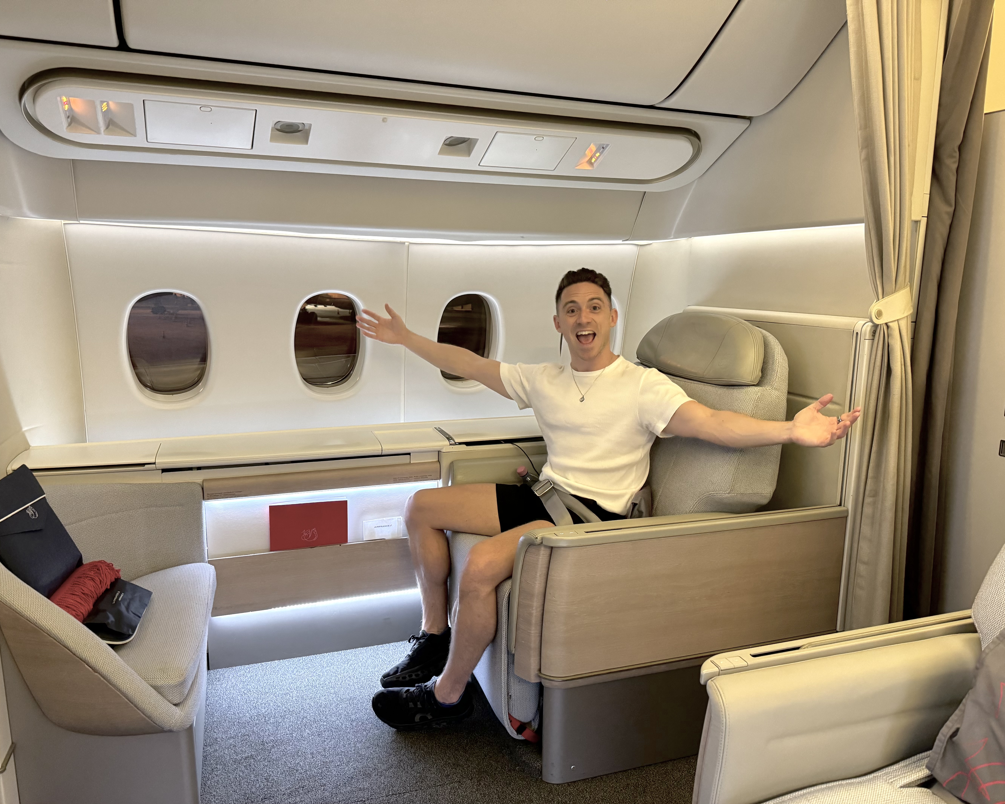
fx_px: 744
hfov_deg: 68.1
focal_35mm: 25
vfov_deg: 56.8
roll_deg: -1.3
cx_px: 495
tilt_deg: -10.2
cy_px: 402
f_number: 1.78
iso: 640
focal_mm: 6.86
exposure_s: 1/54
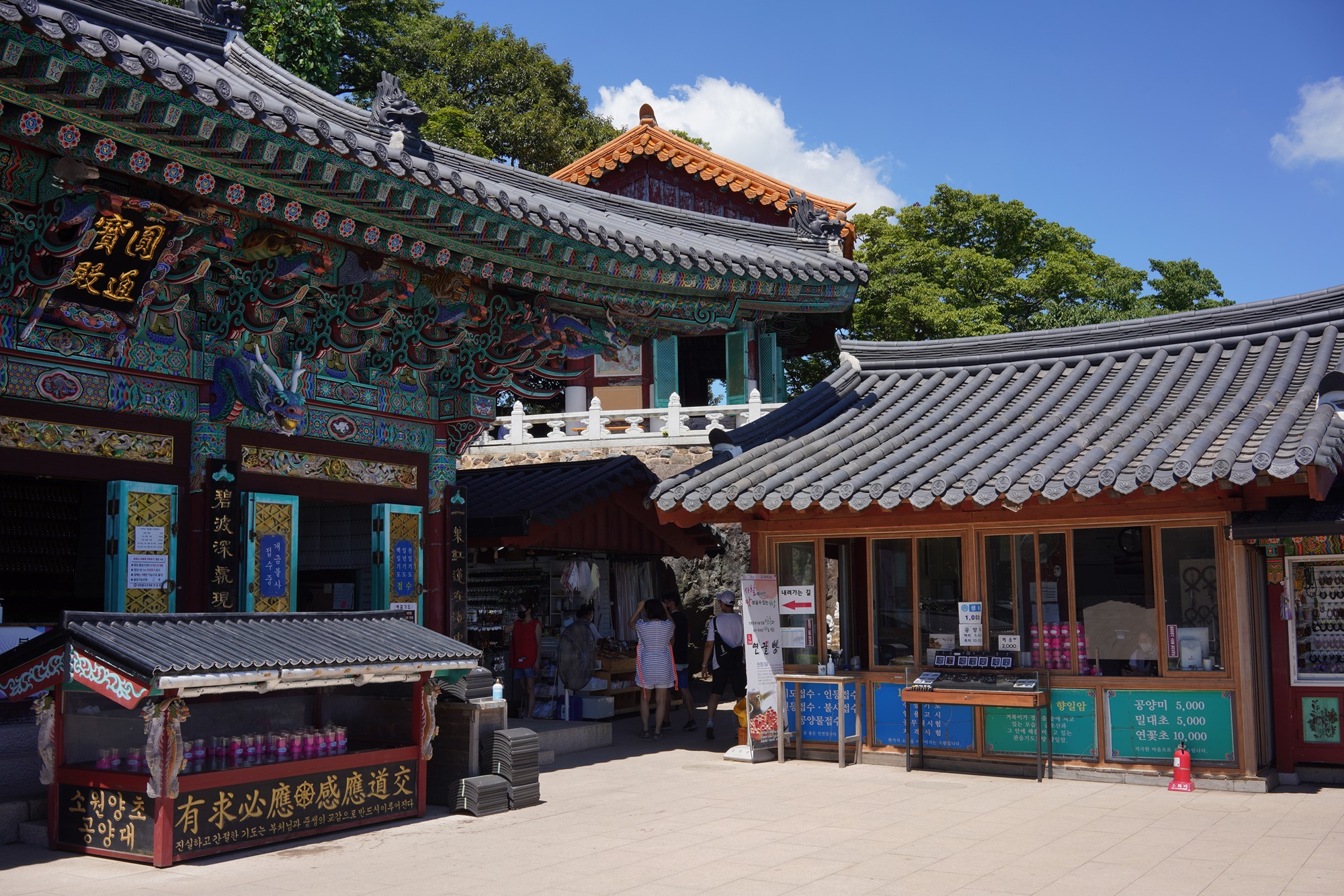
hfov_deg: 54.4
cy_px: 448
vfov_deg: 37.9
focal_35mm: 35
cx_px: 672
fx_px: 1307
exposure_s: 1/100
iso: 100
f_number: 13
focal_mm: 35
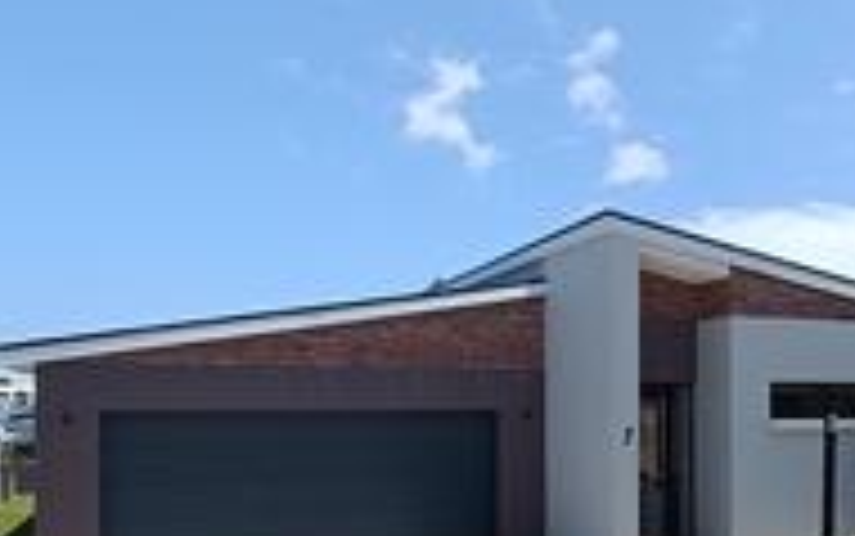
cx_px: 531
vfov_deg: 32.9
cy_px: 410
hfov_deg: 51.0
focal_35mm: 38
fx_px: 886
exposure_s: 1/880
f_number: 2.2
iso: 104
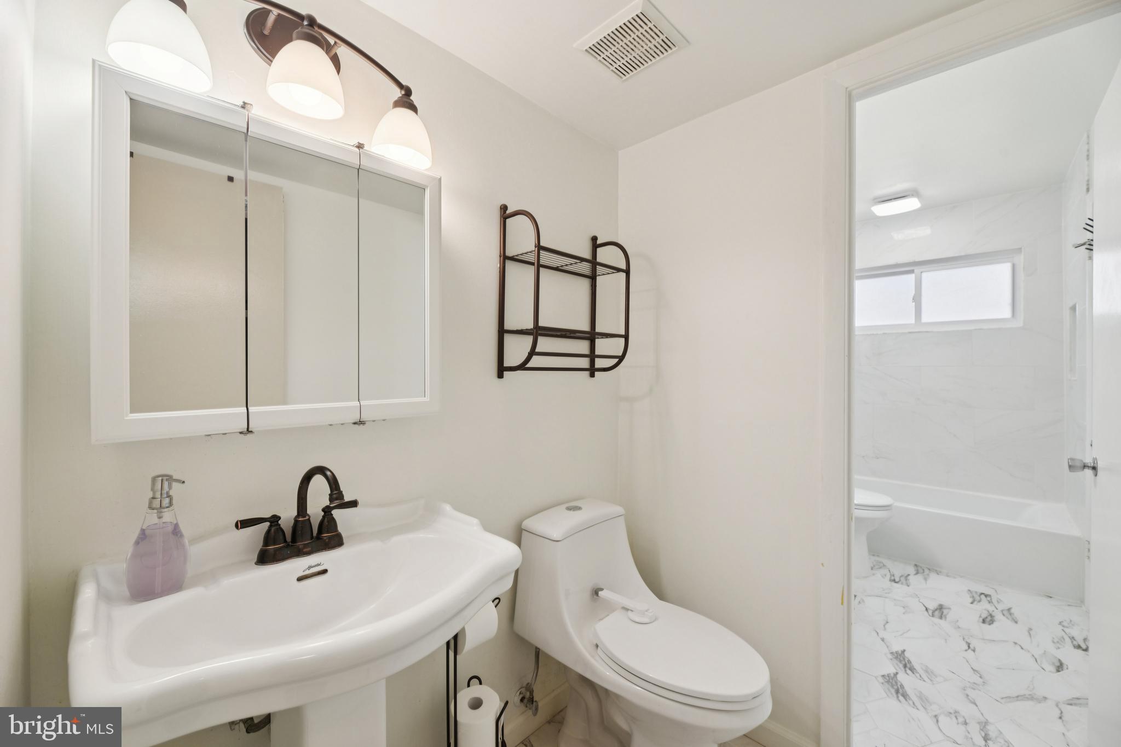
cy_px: 374
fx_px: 436
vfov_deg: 81.2
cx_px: 560
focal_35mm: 14
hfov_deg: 104.3
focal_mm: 14
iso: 125
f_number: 8
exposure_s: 1/15
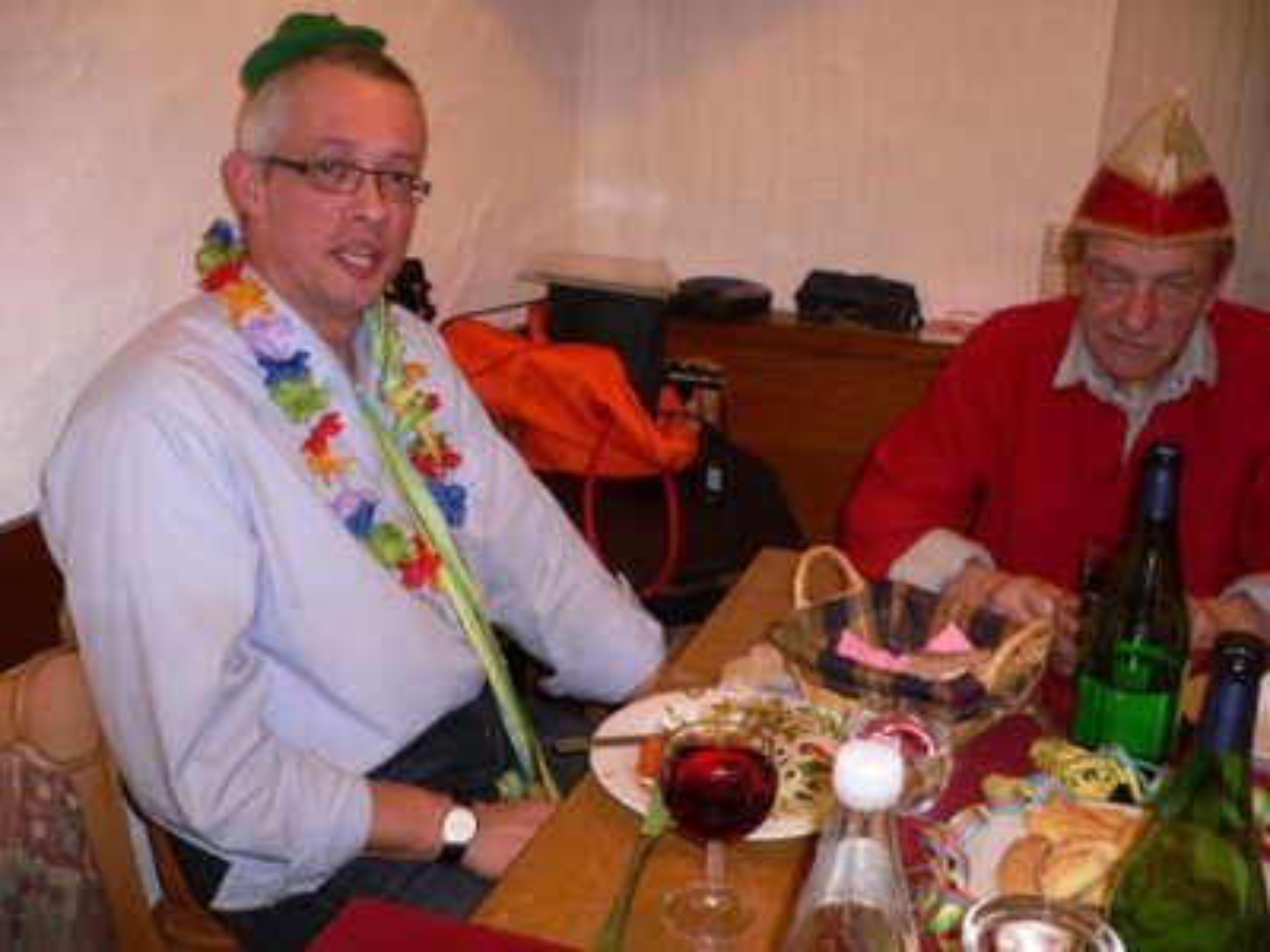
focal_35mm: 35
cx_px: 635
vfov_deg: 40.7
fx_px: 1284
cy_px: 476
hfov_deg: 52.6
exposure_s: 1/8
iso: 100
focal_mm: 5.8
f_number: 2.8
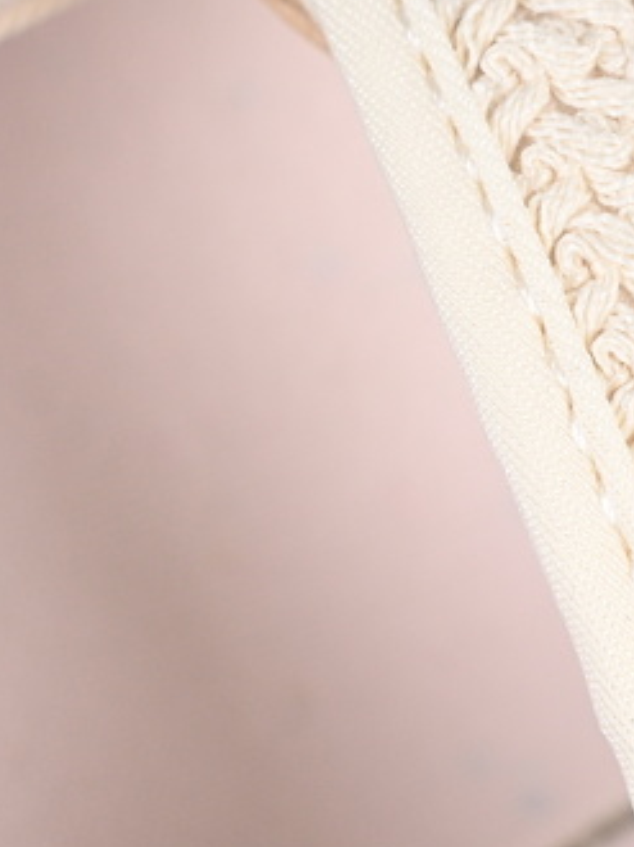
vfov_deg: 8.4
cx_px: 919
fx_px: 5771
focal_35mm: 236
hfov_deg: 6.2
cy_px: 205
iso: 160
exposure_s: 1/80
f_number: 7.1
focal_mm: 50
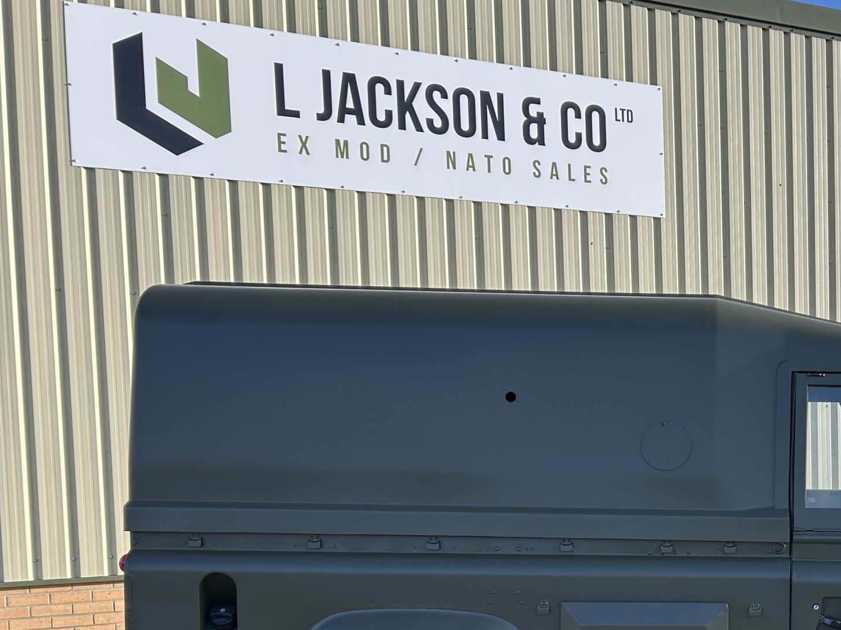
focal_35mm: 46
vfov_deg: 30.7
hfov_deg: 38.6
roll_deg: +1.2
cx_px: 742
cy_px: 506
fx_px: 1117
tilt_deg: -2.9
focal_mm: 5.7
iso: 50
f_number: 1.5
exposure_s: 1/1808
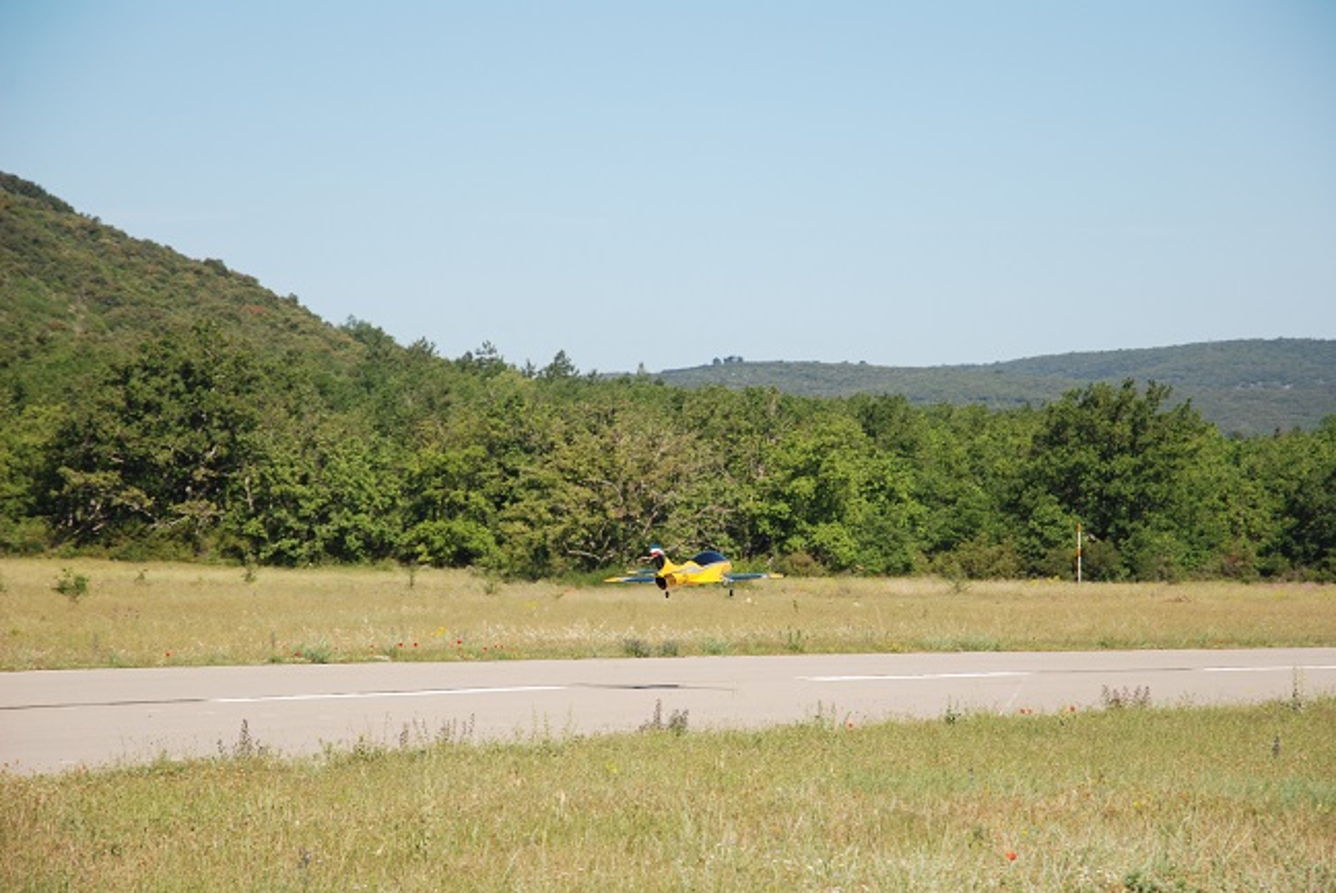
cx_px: 668
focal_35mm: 128
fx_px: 4735
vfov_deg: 10.8
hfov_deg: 16.1
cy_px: 446
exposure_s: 1/640
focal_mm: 85
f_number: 6.3
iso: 200
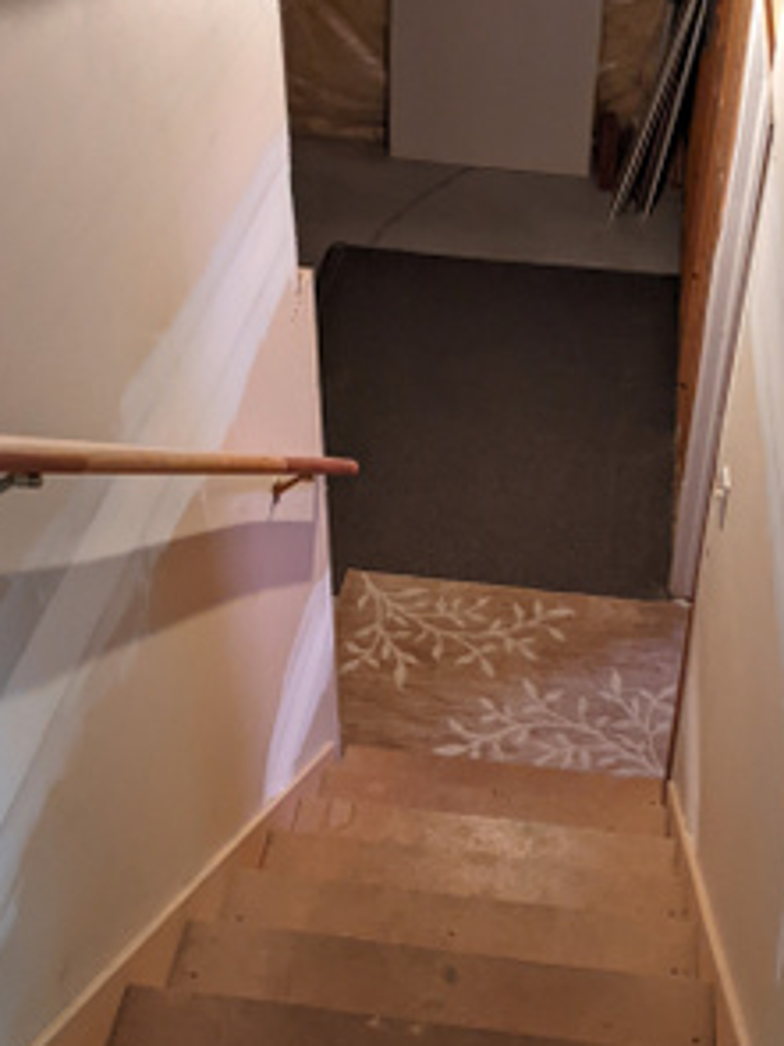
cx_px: 532
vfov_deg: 42.7
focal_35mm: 44
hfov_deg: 32.5
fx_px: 1330
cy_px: 411
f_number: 1.8
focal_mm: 4.44
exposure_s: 1/59.9
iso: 685
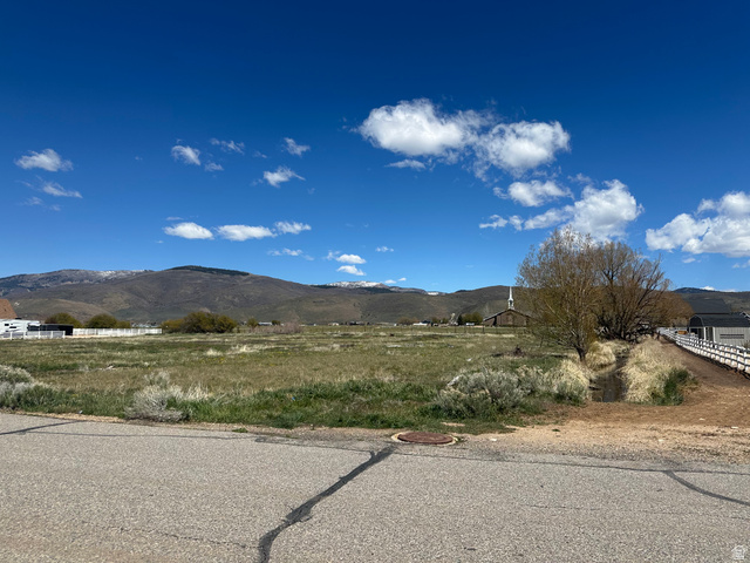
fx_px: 520
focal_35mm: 24
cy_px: 282
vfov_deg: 56.8
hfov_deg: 71.6
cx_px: 375
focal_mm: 6.86
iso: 80
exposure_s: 1/7042
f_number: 1.78
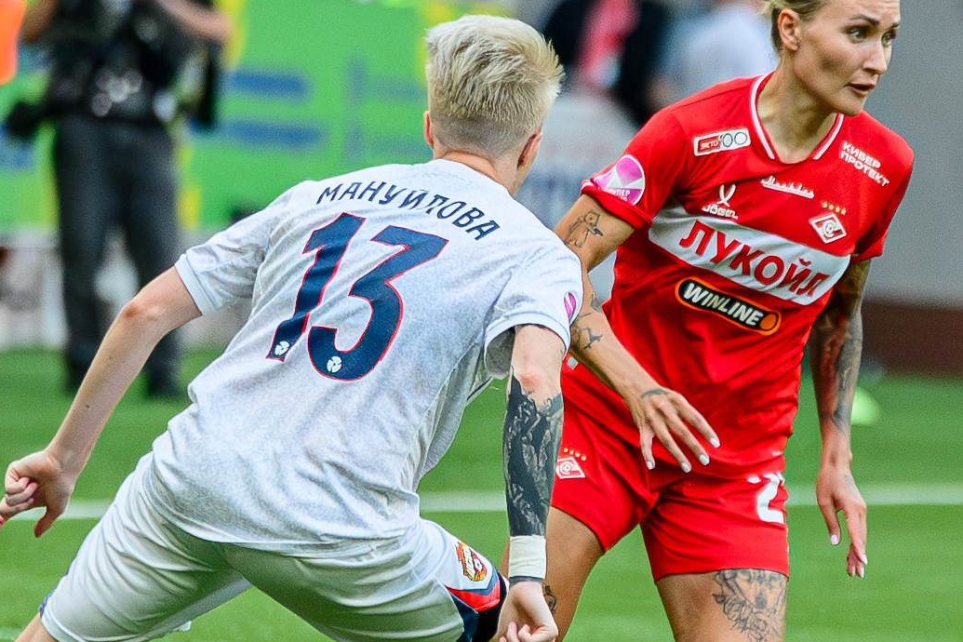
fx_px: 31268
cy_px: 330
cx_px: 588
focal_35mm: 1169
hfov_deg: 1.8
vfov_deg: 1.2
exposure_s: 1/4000
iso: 640
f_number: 3.5
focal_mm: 200
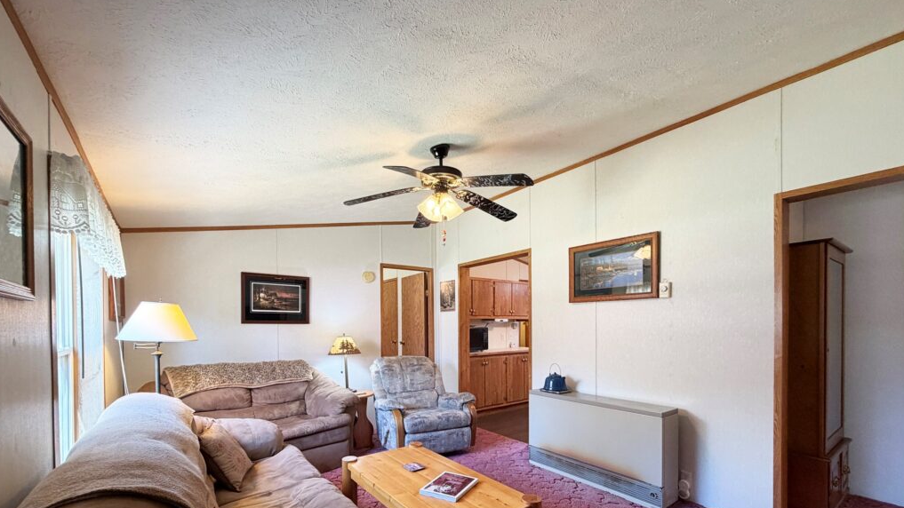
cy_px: 329
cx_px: 451
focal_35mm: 16
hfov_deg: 99.4
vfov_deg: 65.7
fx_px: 384
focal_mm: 2.22
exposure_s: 1/60
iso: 200
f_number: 2.2
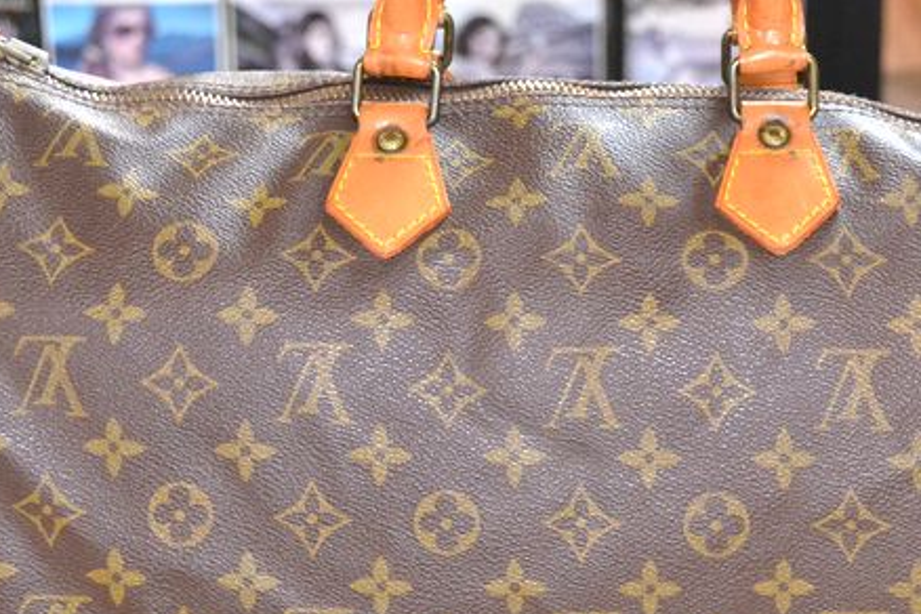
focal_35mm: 104
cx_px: 576
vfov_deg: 13.2
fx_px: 2660
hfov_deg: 19.6
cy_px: 293
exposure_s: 1/60
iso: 2500
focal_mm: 32
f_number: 4.8
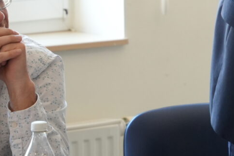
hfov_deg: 5.5
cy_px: -87
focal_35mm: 369
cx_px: 355
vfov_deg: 3.7
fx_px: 2398
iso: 1000
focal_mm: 70
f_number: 2.8
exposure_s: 1/200
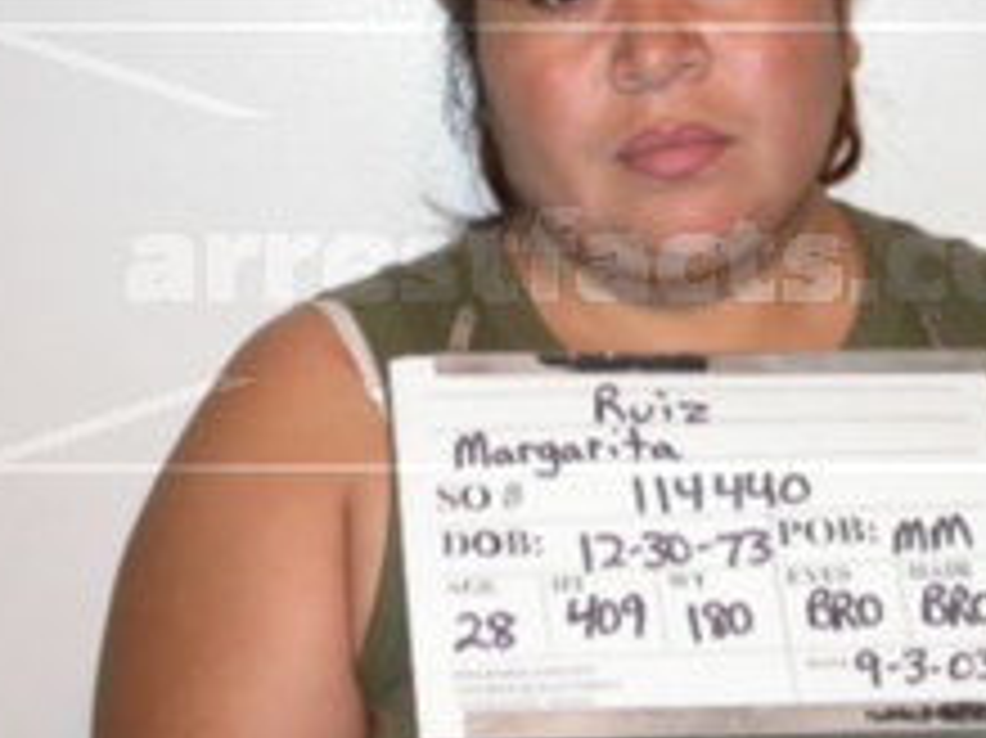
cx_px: 637
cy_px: 250
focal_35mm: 115
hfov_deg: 17.1
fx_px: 3274
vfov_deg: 12.9
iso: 100
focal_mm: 15.1
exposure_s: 1/60.3
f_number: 3.3
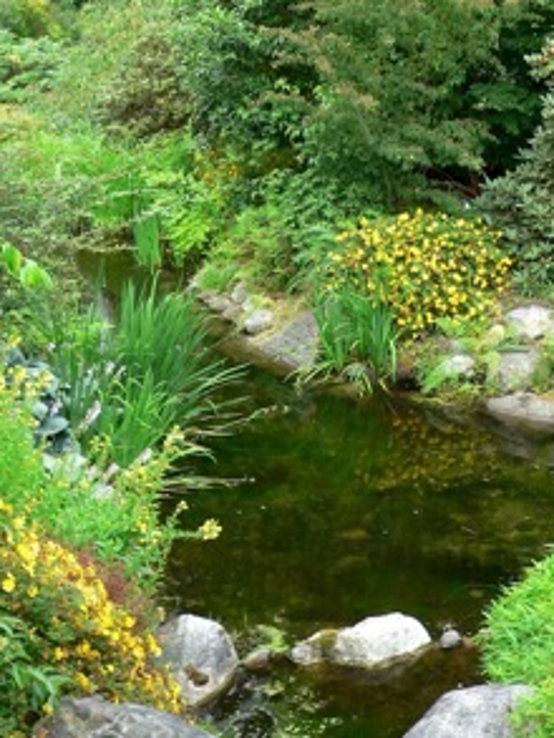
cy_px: 191
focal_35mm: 59
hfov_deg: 24.8
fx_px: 1258
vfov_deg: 32.1
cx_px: 254
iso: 80
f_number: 2.8
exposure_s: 1/80
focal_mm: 6
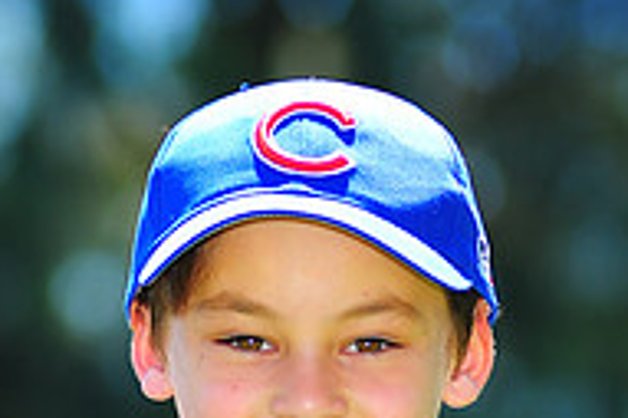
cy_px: 602
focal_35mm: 547
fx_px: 9534
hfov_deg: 3.8
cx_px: 391
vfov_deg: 2.5
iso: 200
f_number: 5
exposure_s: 1/320
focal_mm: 180
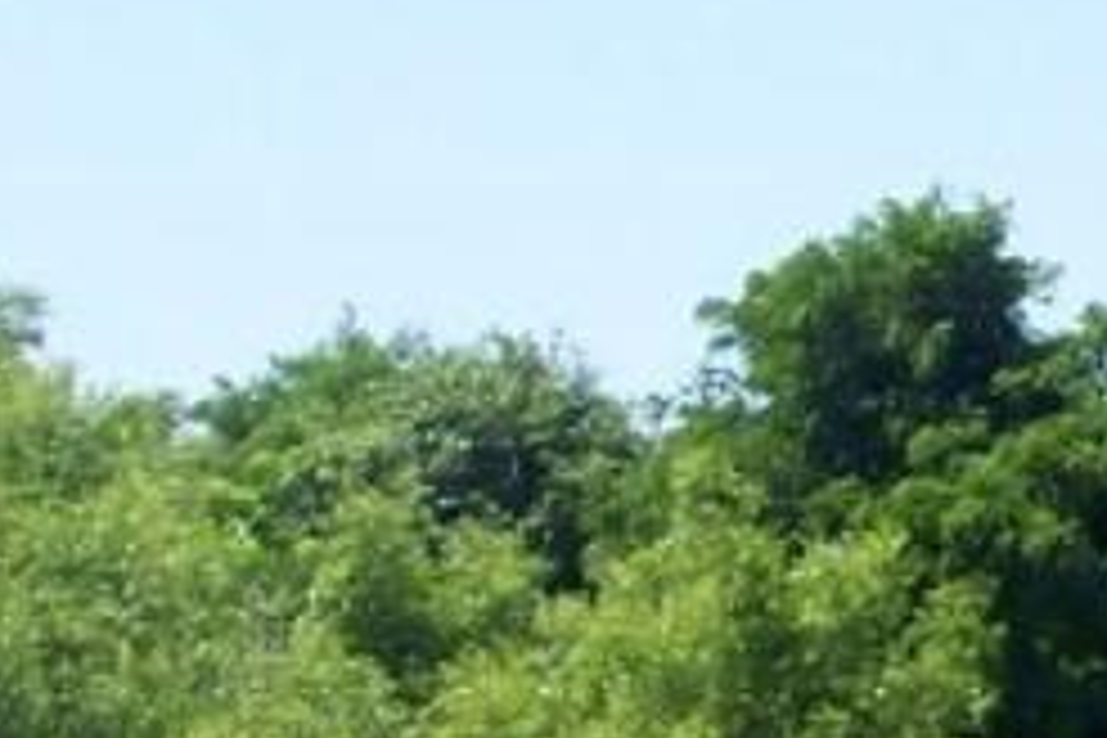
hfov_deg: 9.1
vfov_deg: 6.2
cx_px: 1850
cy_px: 850
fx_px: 6734
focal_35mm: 219
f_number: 2.8
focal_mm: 7.54
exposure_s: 1/640
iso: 64
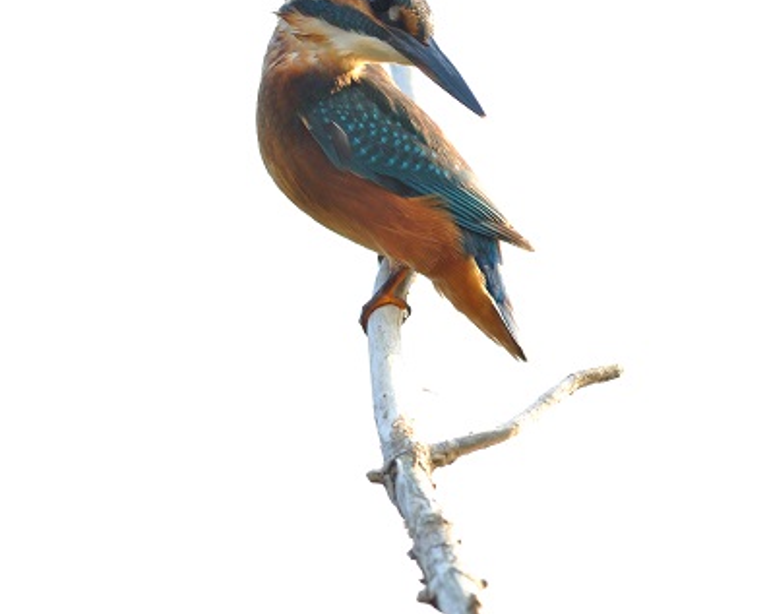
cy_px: 147
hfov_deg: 3.0
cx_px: 384
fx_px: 14510
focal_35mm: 638
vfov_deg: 2.4
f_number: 8
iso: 200
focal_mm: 300
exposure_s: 1/160
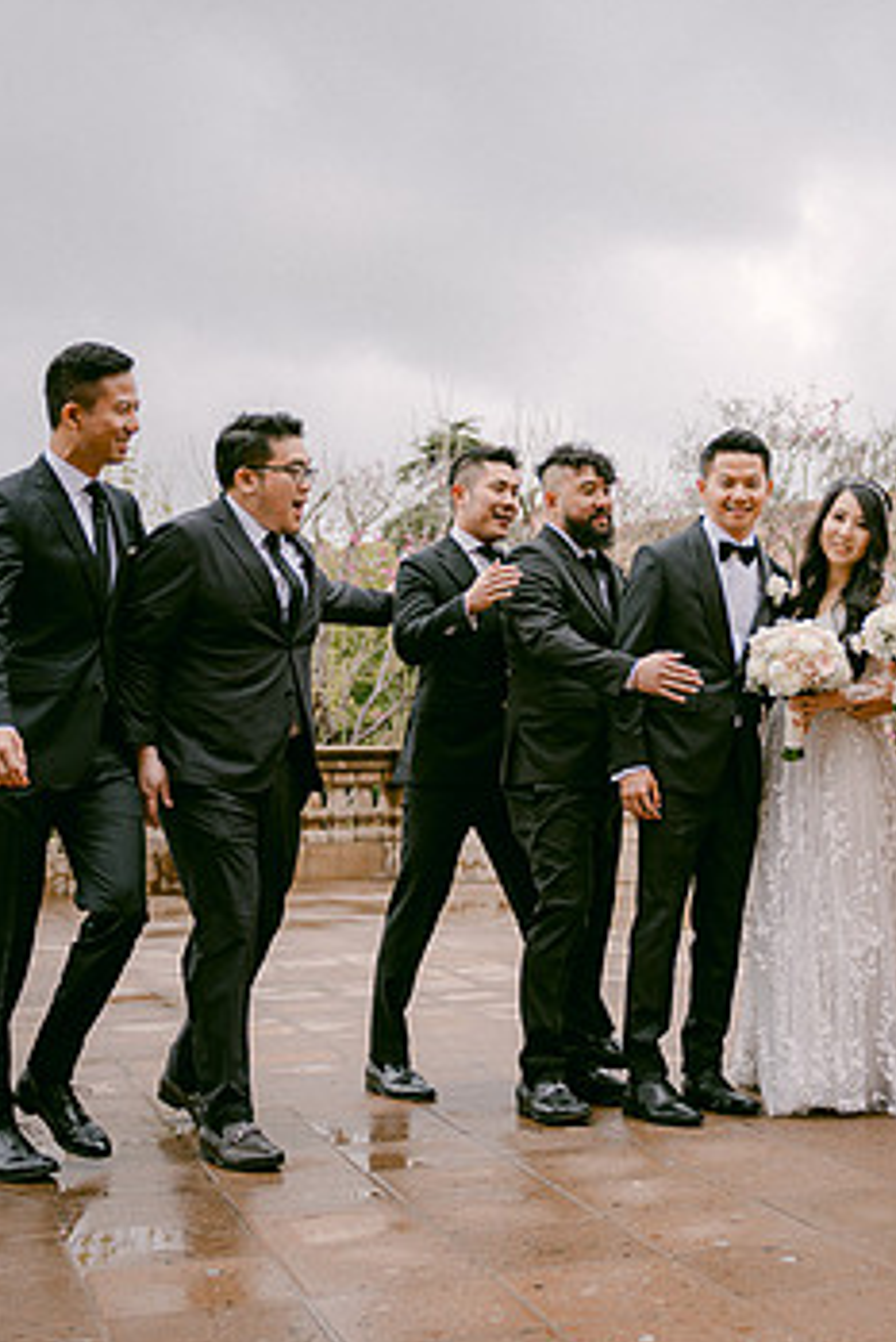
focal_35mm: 49
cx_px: 677
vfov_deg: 40.3
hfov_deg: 27.2
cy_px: 583
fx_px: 1827
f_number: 2.8
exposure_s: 1/1250
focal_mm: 28
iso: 100
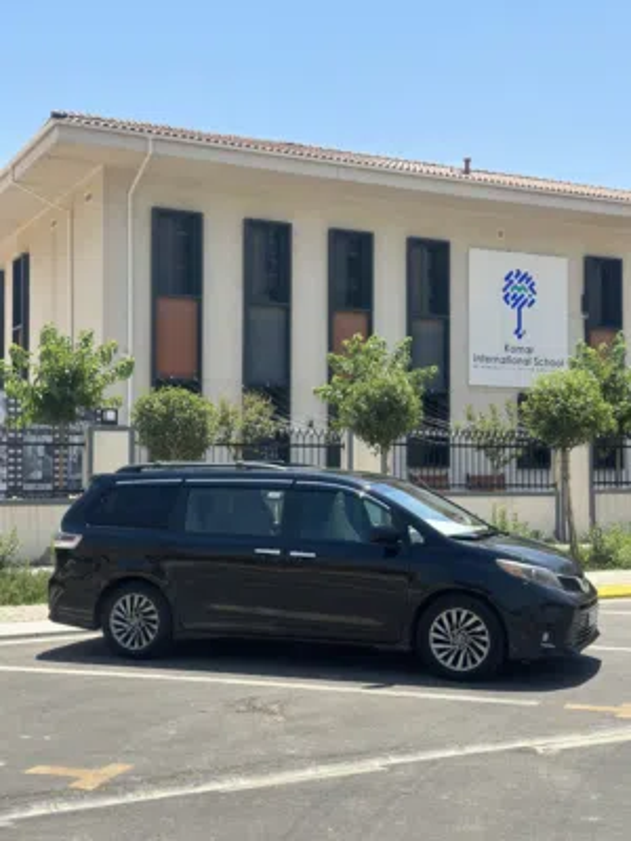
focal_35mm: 48
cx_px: 316
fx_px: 1167
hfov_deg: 30.3
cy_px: 420
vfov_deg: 39.7
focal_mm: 6.86
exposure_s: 1/3597
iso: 100
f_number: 1.78
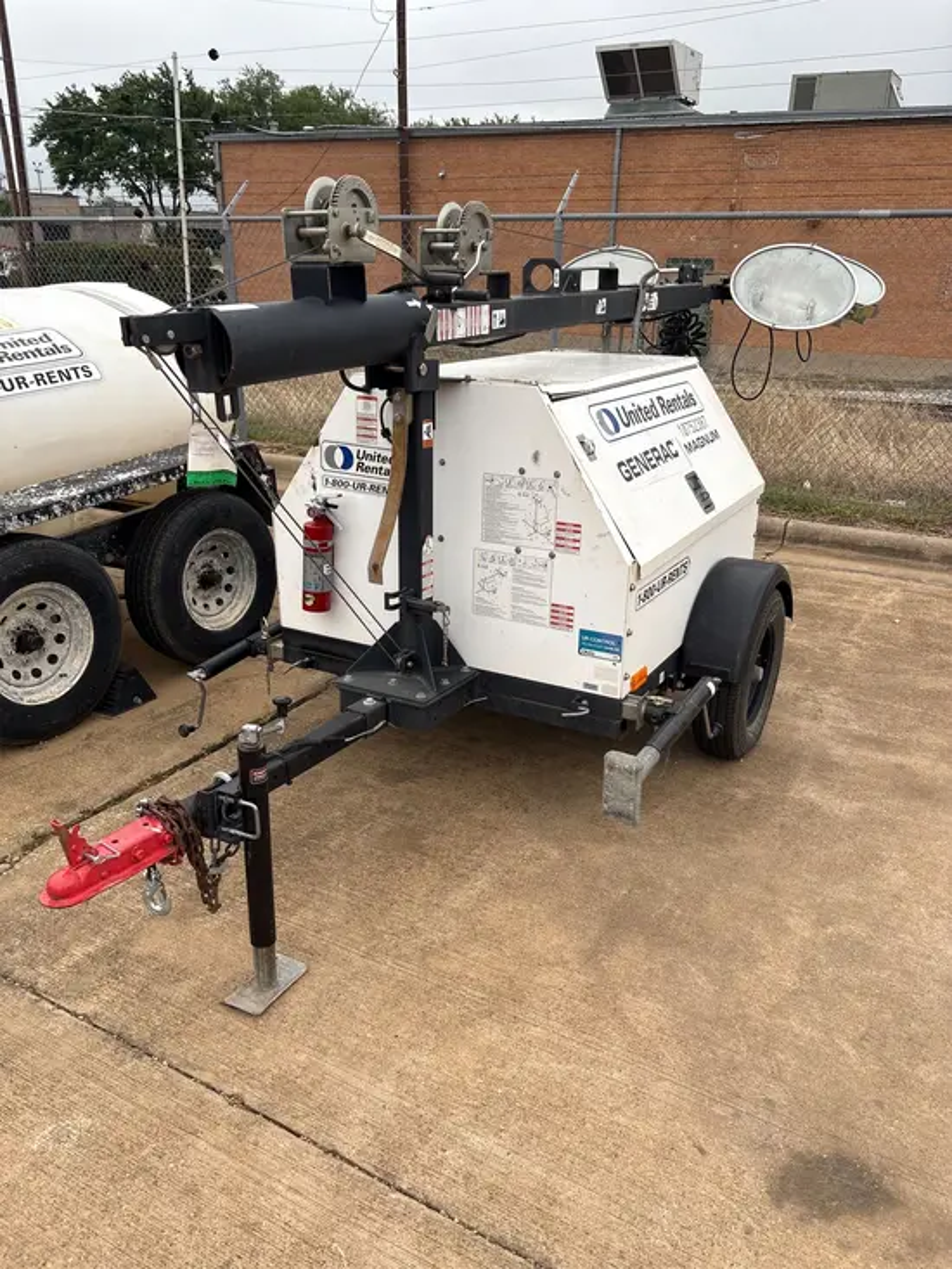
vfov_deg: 67.3
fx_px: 953
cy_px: 634
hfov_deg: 53.1
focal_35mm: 26
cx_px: 476
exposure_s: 1/138
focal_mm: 5.96
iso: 32
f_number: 1.6
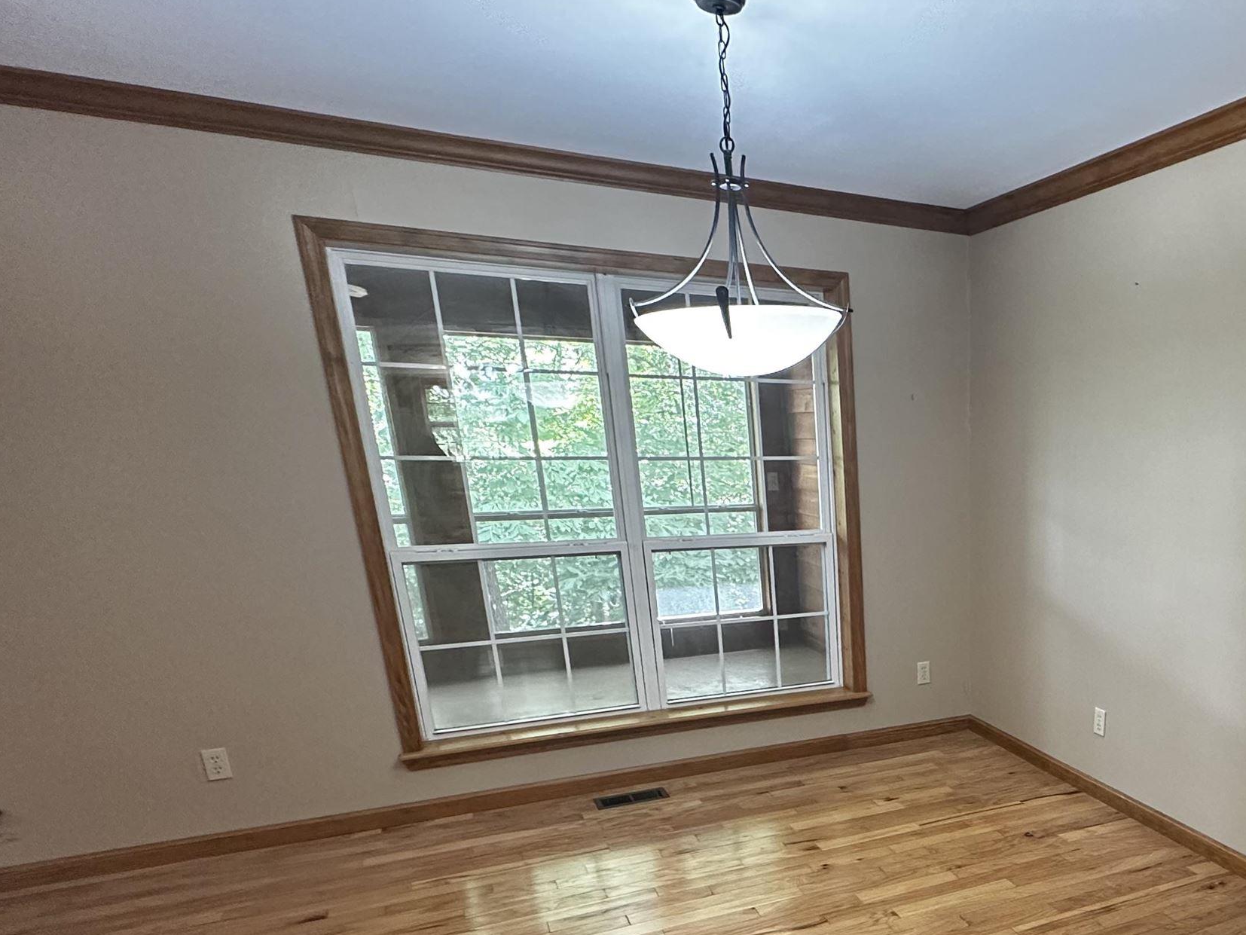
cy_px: 751
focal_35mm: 26
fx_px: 936
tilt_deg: -18.7
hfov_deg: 61.7
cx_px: 997
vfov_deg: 49.9
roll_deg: -0.6
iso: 400
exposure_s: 1/60
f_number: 2.2
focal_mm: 2.22
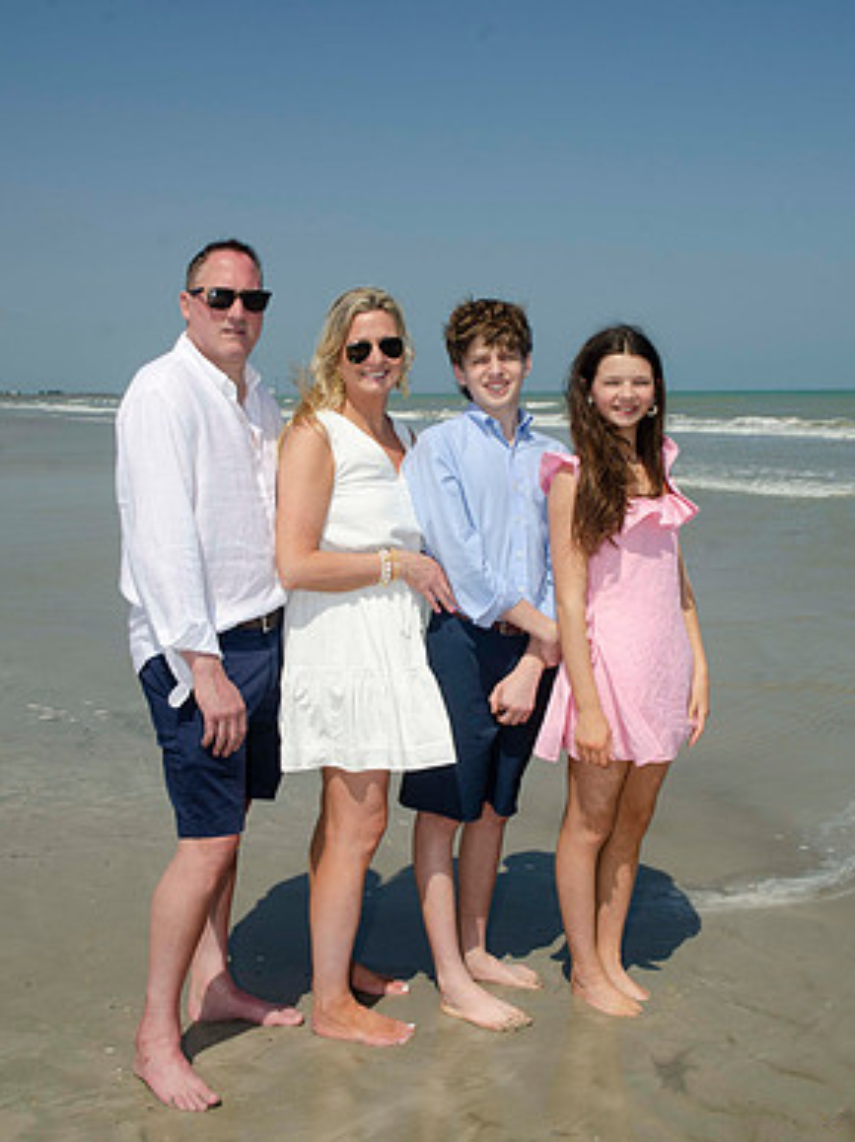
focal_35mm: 42
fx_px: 1385
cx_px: 432
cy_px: 595
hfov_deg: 34.3
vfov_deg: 44.8
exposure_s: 1/250
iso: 100
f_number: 10
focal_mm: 25
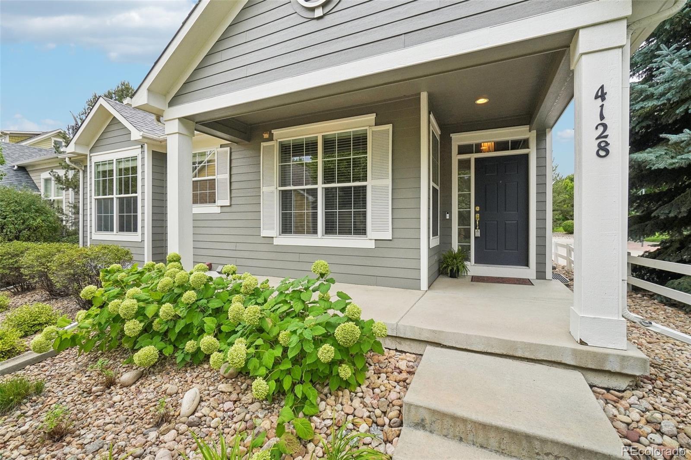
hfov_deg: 100.4
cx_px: 346
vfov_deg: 77.3
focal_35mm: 15
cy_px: 230
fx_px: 288
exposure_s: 1/400
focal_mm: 10
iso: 400
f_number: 8
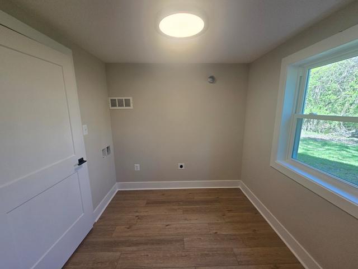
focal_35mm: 13
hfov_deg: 106.2
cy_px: 134
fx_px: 134
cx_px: 179
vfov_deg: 89.9
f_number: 2.2
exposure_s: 1/120
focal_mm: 2.2
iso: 80
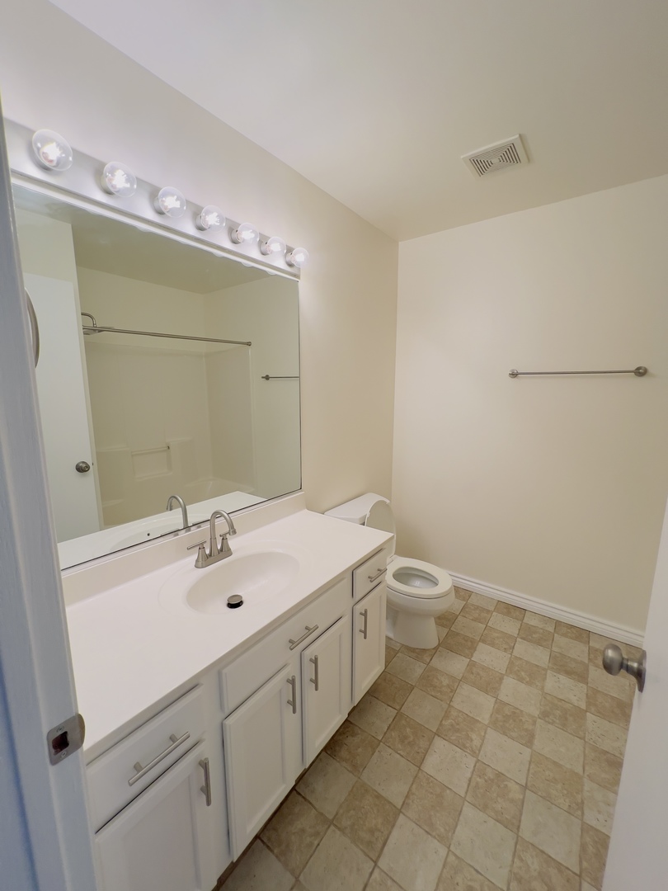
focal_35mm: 13
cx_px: 334
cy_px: 446
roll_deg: -0.9
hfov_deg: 89.9
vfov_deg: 106.2
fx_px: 334
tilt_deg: -8.3
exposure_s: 1/120
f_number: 1.8
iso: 64
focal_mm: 1.57
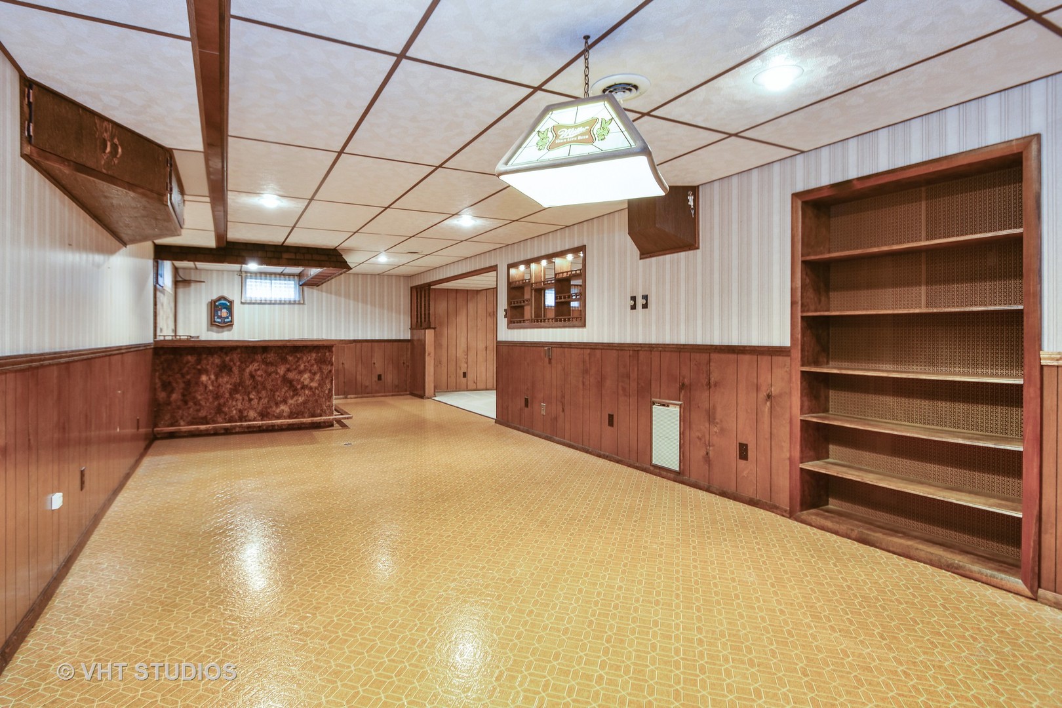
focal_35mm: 17
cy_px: 354
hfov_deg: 92.4
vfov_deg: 69.7
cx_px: 531
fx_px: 509
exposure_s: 1/2
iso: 200
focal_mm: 11.5
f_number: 6.3
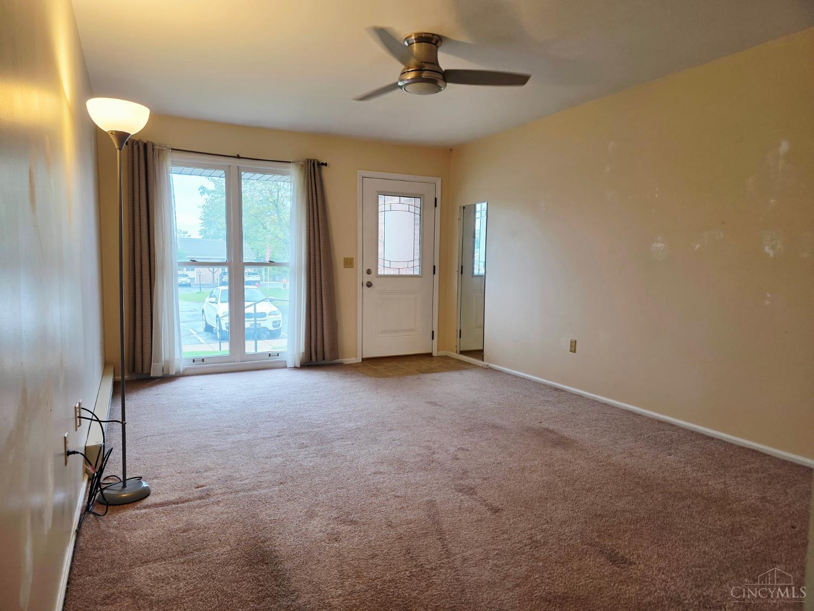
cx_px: 407
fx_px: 541
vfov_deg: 58.9
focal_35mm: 23
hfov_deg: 73.9
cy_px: 306
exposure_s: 1/120
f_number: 1.7
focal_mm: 6.3
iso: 100
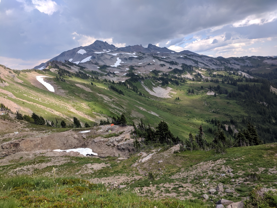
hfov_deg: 67.3
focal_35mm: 26
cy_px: 104
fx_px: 208
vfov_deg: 53.1
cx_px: 138
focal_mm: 4.67
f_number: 2
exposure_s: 1/861
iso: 50
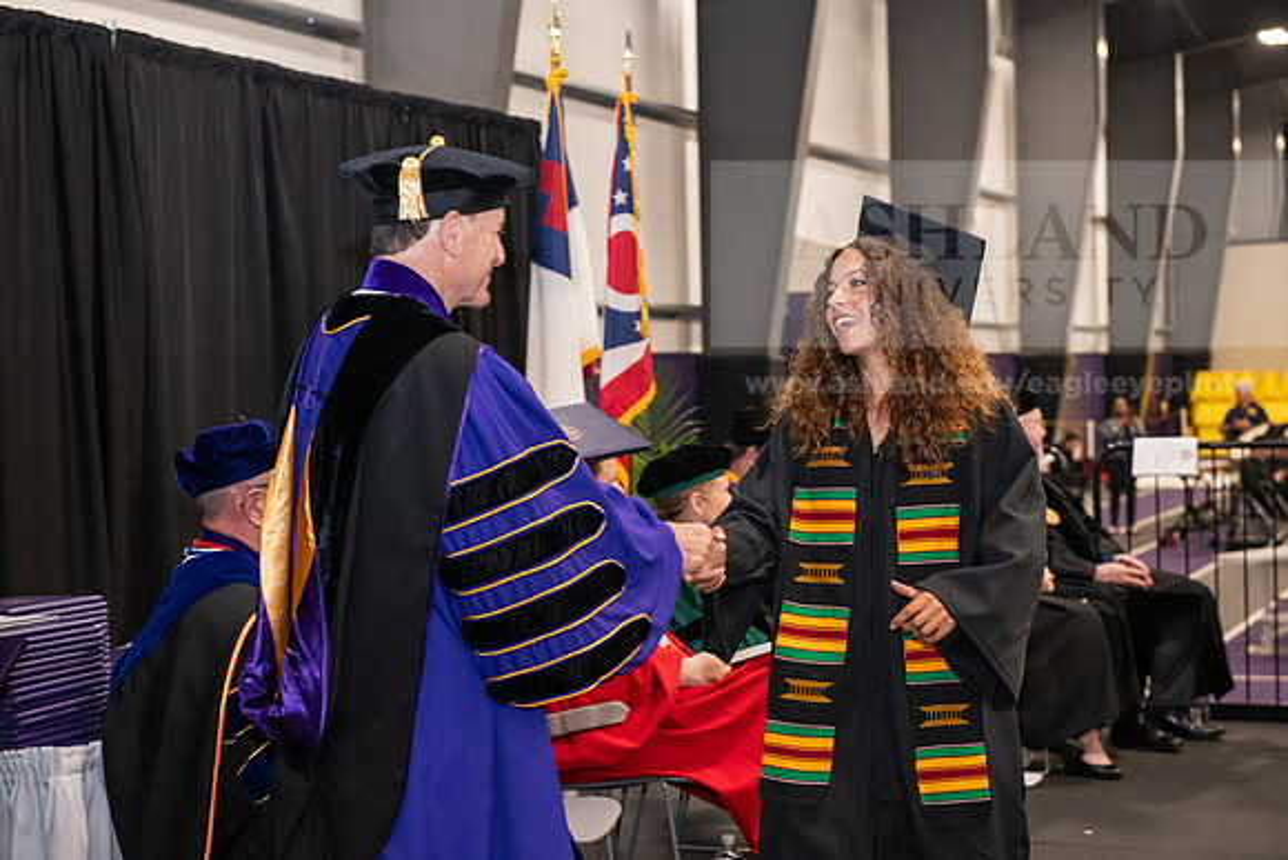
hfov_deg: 28.8
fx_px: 2505
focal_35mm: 70
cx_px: 644
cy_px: 430
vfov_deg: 19.5
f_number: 5
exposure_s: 1/125
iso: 2500
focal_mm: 70
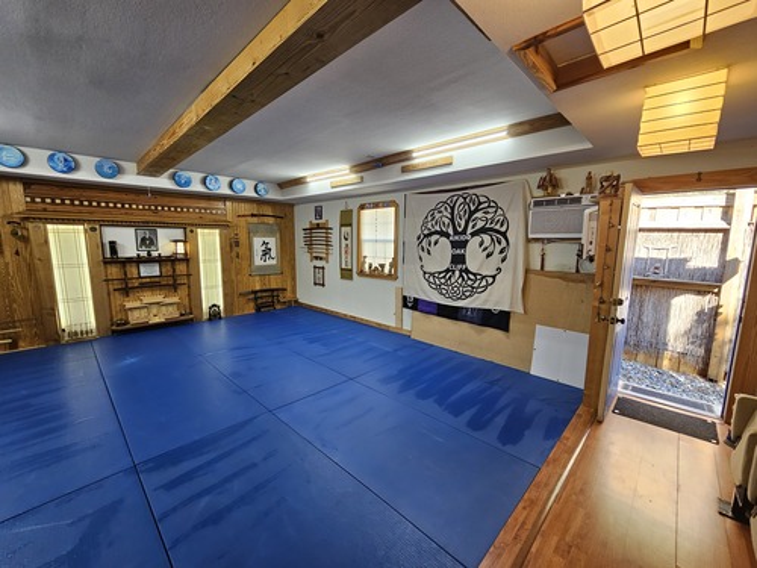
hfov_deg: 106.2
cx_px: 378
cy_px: 284
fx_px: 284
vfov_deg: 89.9
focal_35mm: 13
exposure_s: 1/60
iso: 200
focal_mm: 2.2
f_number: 2.2
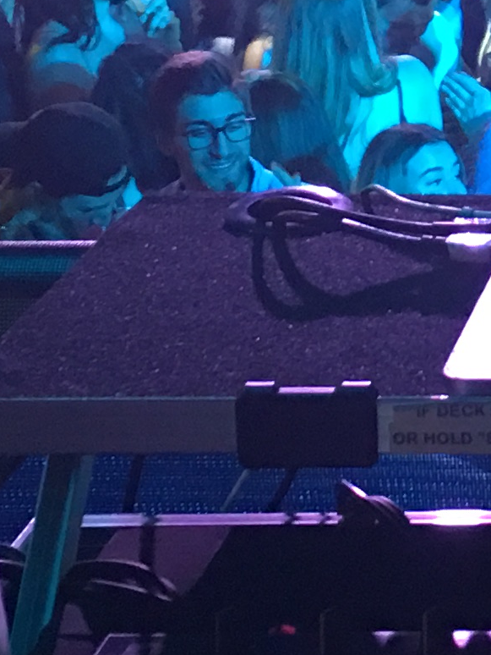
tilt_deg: -11.0
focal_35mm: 151
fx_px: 2854
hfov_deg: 9.3
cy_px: -87
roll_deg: -0.6
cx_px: 917
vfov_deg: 12.8
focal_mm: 4.15
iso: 80
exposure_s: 1/15
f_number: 2.2
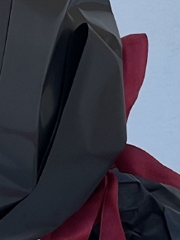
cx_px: -172
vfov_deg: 6.0
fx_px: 2290
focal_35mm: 330
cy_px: -46
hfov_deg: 4.4
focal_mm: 7.5
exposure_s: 1/113
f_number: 2.2
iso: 20
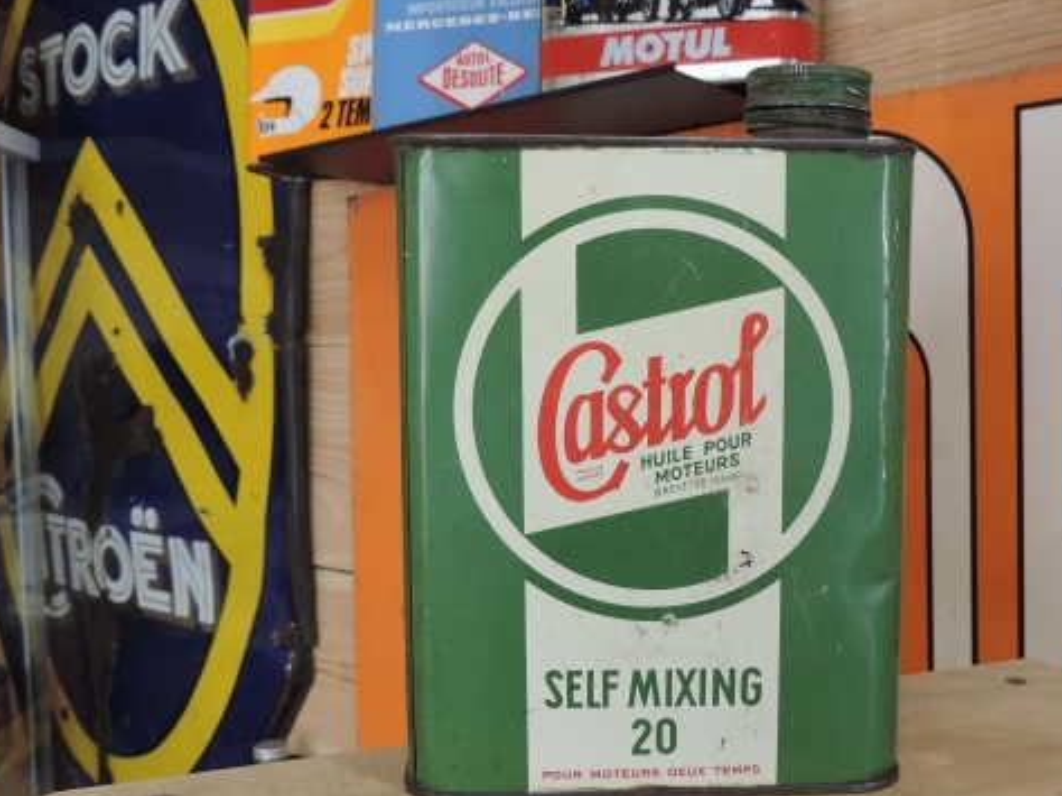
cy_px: 426
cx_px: 641
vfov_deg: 37.7
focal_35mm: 38
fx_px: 1165
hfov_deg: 48.7
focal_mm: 5.3
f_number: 3.1
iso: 160
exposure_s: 1/30
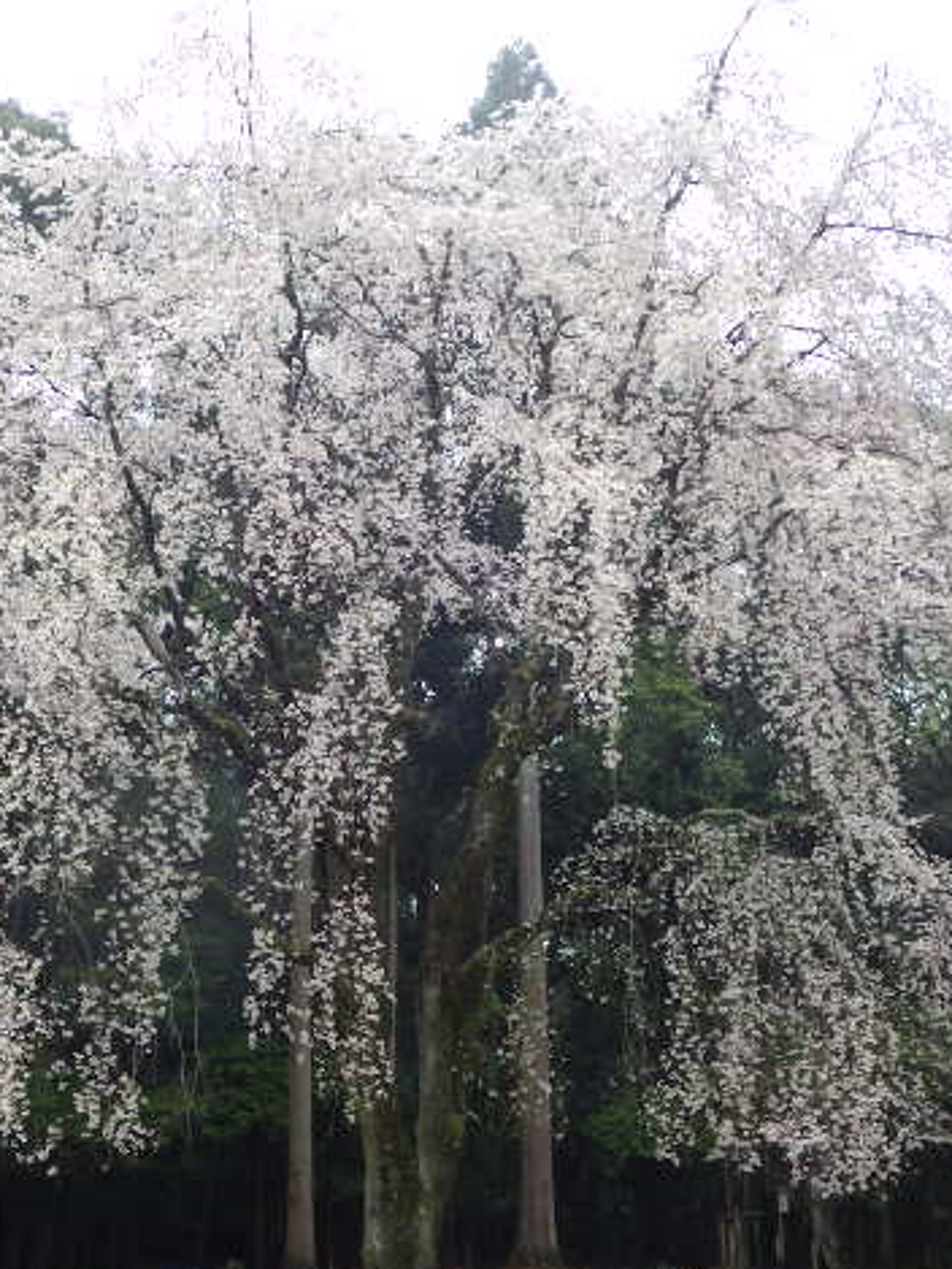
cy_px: 639
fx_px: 1649
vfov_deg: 42.1
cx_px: 333
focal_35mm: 45
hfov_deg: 32.0
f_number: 3.3
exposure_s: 1/100
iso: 125
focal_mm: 5.9
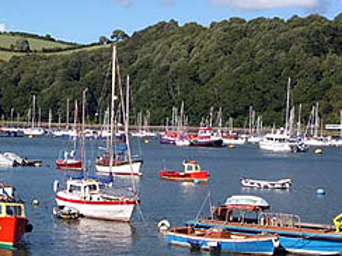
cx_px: 133
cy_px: 136
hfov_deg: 20.4
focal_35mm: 96
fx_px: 948
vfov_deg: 15.4
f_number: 8.8
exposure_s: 1/181
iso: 100
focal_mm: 11.1
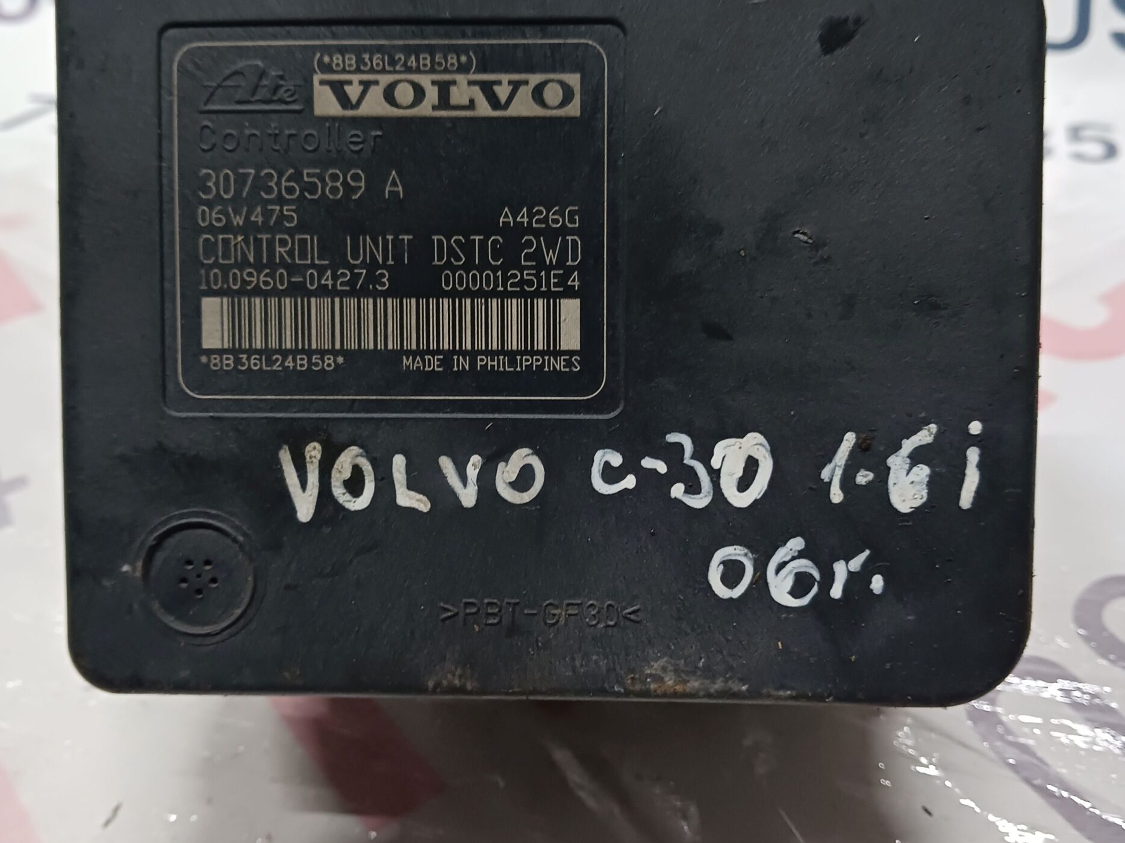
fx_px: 1202
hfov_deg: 50.1
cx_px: 573
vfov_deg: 38.7
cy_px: 396
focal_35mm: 37
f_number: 1.8
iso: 500
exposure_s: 1/25
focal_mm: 4
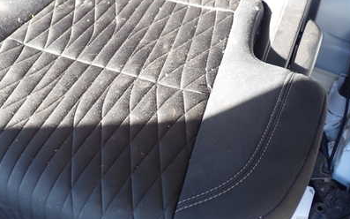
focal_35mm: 48
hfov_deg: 41.0
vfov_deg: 26.9
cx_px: 102
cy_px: 103
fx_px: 458
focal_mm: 5.4
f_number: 2.3
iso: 100
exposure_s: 1/80
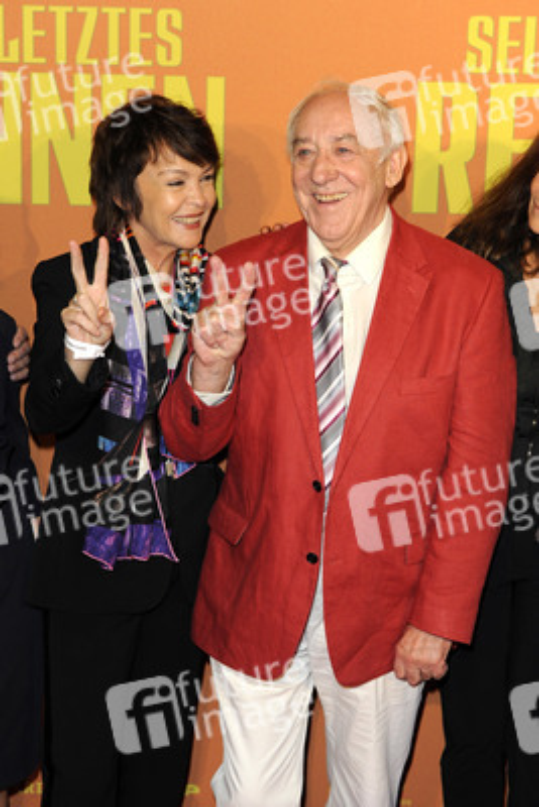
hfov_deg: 19.5
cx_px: 270
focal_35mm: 70
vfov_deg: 28.8
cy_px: 404
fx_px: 1571
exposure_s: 1/320
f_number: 5.6
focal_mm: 70
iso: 800
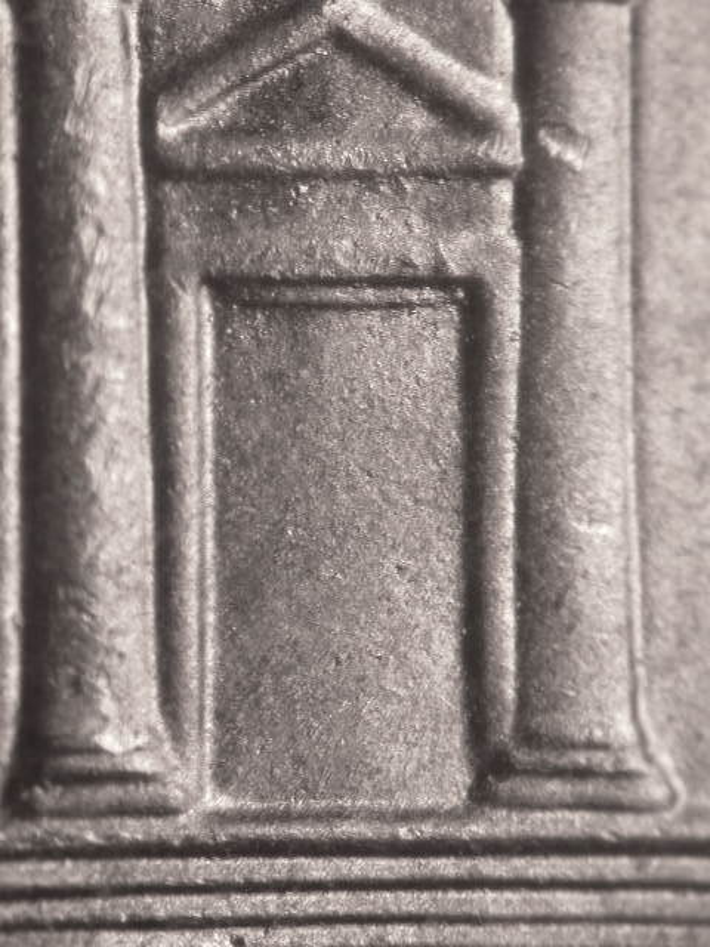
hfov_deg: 11.8
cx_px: 355
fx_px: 3446
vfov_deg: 15.6
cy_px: 474
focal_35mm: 126
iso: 100
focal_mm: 26.2
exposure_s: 1/14.2
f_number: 4.5
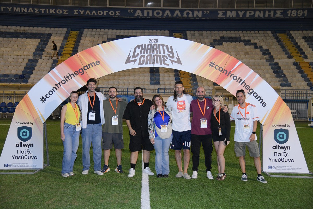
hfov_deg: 41.1
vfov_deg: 28.1
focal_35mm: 48
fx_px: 417
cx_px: 156
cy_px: 104
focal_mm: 48
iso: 1600
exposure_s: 1/250
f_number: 4
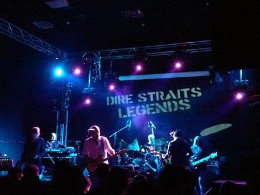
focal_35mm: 52
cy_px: 109
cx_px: 128
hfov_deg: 36.8
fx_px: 390
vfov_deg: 28.0
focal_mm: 4.28
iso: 800
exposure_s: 1/15
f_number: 2.4
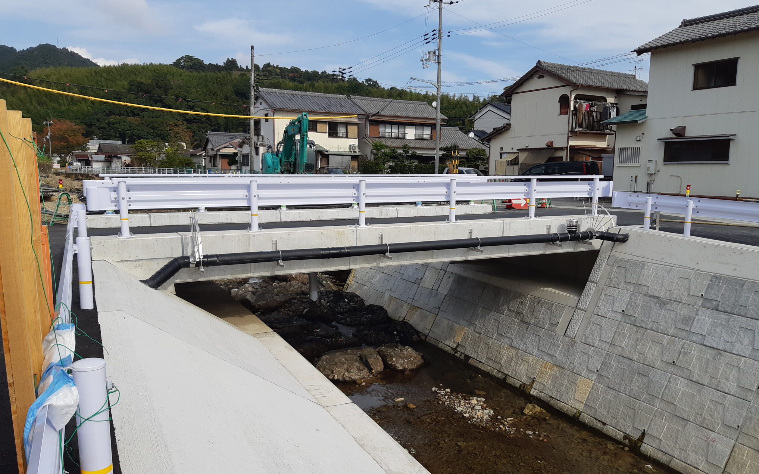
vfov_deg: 44.5
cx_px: 379
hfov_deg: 66.5
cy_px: 262
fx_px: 579
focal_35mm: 28
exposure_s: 1/2247
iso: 40
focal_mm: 3.93
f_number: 1.7
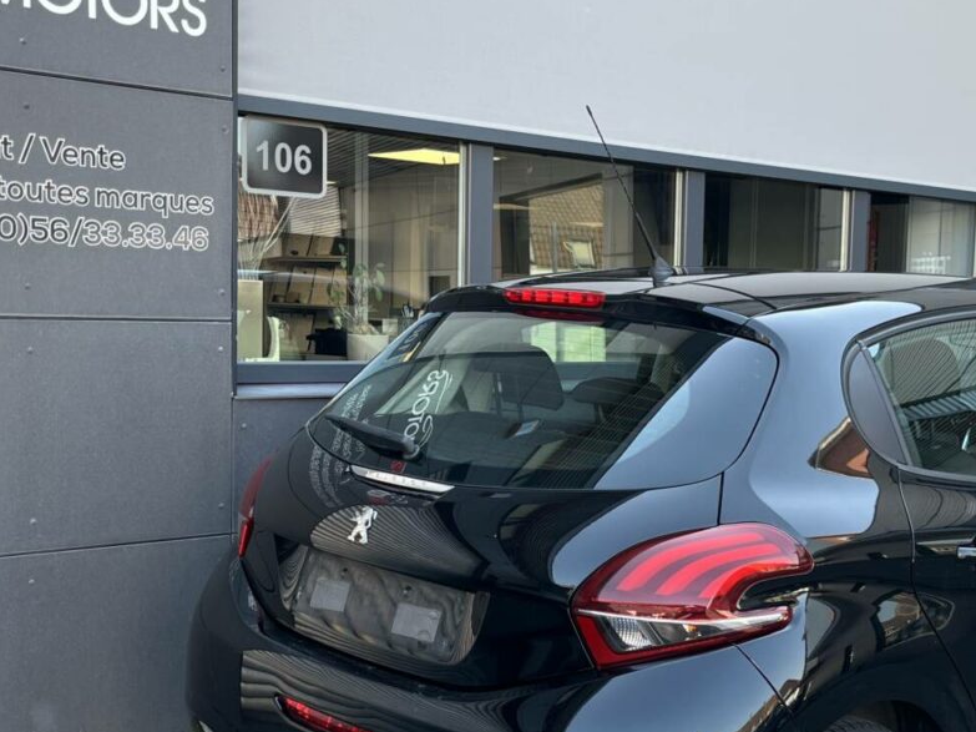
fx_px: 1438
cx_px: 617
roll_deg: -1.0
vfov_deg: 28.5
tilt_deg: -5.4
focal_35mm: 51
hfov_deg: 37.2
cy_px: 431
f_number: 1.6
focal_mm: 5.1
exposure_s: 1/192
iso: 40
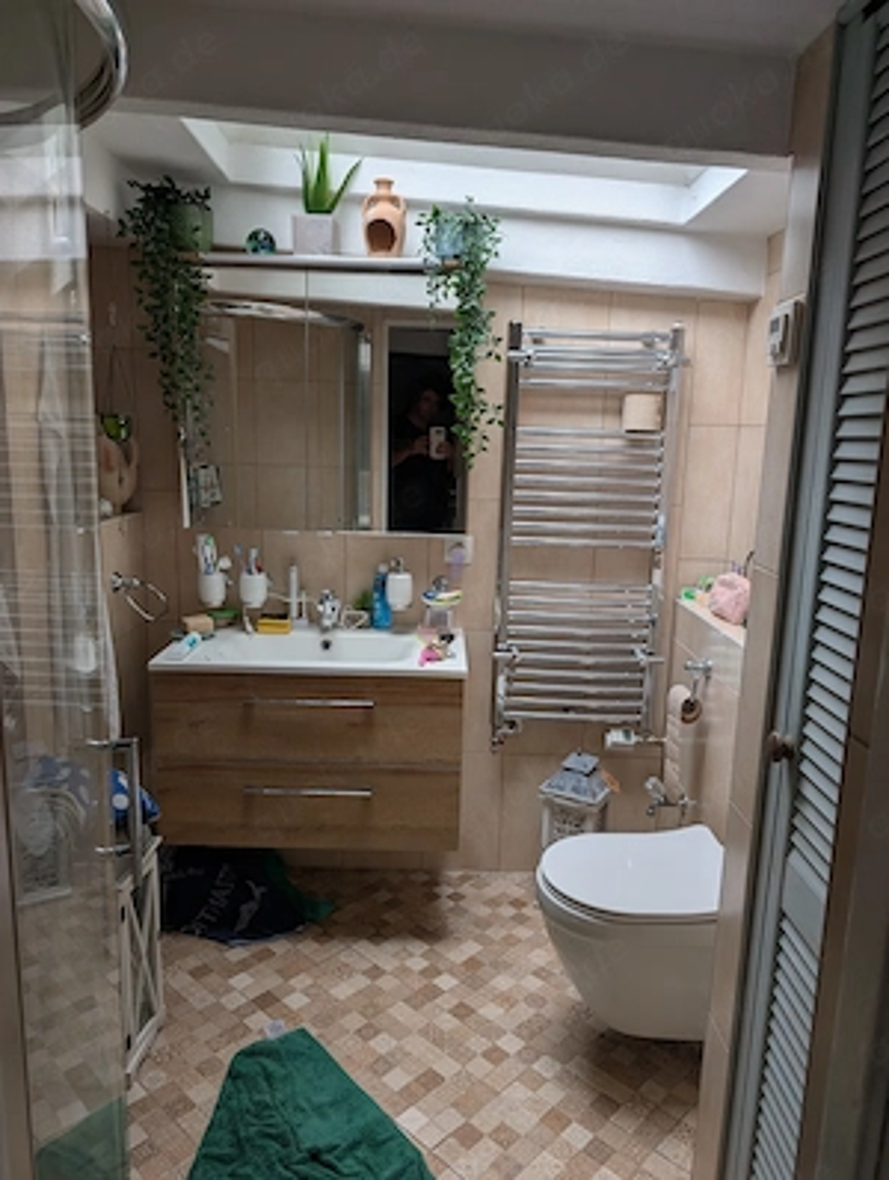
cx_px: 444
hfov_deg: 57.0
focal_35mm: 24
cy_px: 590
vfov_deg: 71.5
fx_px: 819
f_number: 1.68
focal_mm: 6.9
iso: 21
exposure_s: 1/36.7
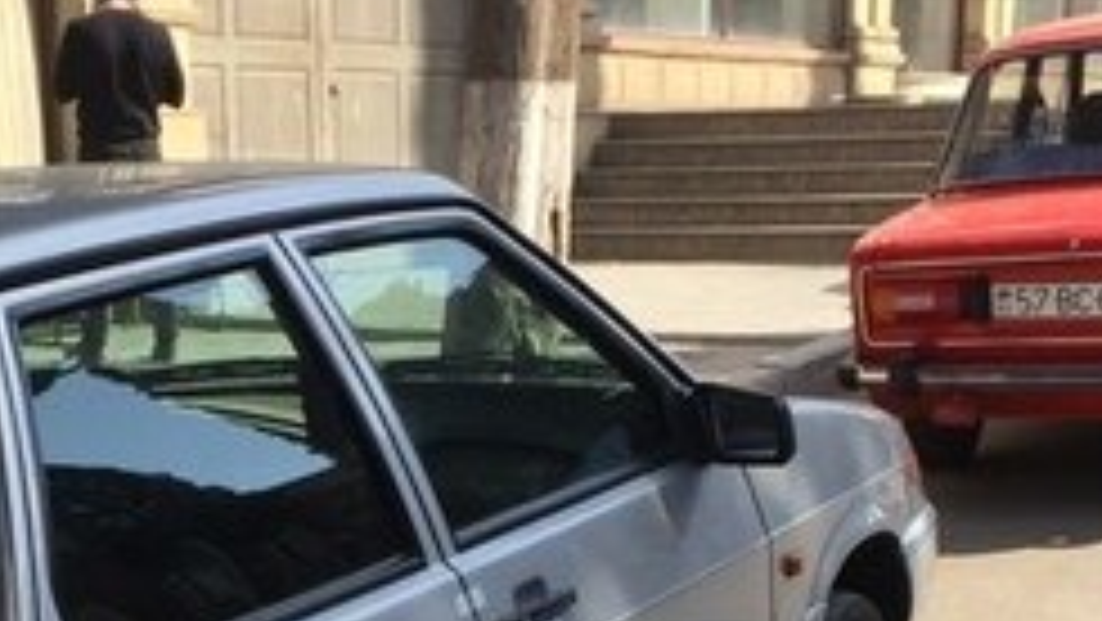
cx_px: 459
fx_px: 2485
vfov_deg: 13.3
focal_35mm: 85
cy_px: 988
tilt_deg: -16.3
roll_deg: +1.8
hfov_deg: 25.0
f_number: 2.2
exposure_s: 1/964
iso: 32
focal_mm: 4.15
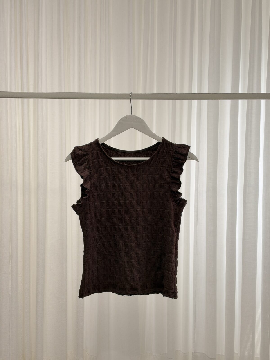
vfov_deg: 39.7
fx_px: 499
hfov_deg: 30.3
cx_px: 135
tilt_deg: -2.7
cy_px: 180
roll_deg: -0.8
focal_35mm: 48
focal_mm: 6.93
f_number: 1.8
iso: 100
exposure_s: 1/115
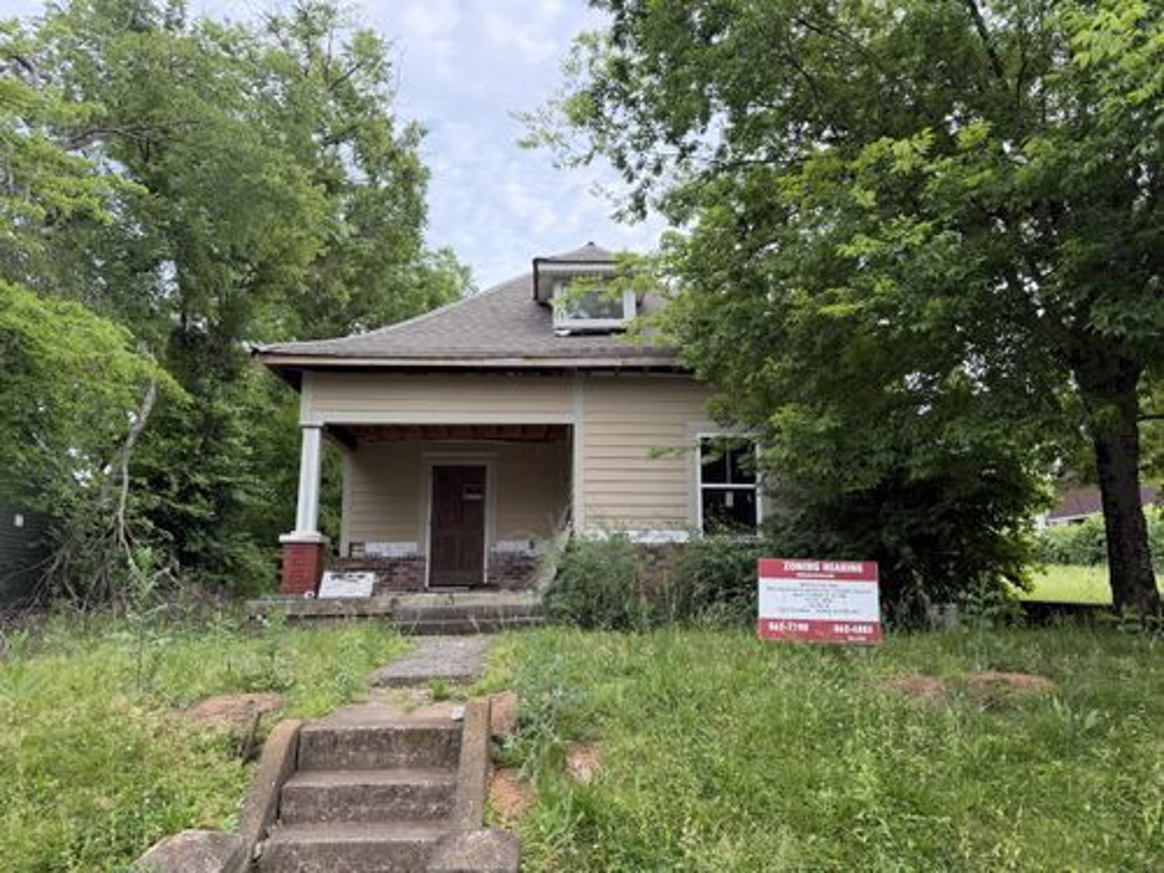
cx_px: 582
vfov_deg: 56.8
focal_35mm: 24
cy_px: 436
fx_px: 807
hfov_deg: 71.6
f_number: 1.78
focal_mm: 6.76
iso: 100
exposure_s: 1/192
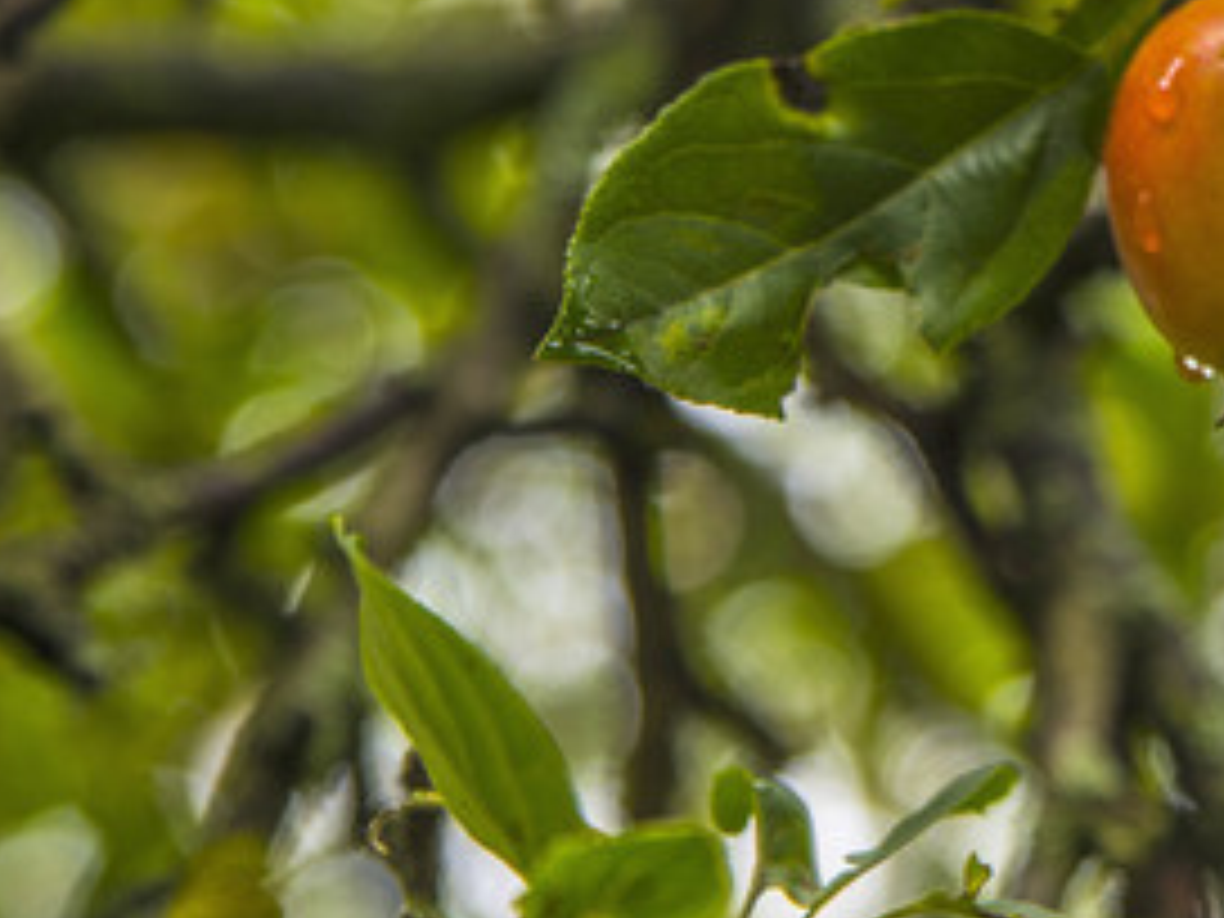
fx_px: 6188
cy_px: -196
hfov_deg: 11.1
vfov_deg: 8.4
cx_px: 1364
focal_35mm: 175
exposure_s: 1/25
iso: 100
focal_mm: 55
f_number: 4
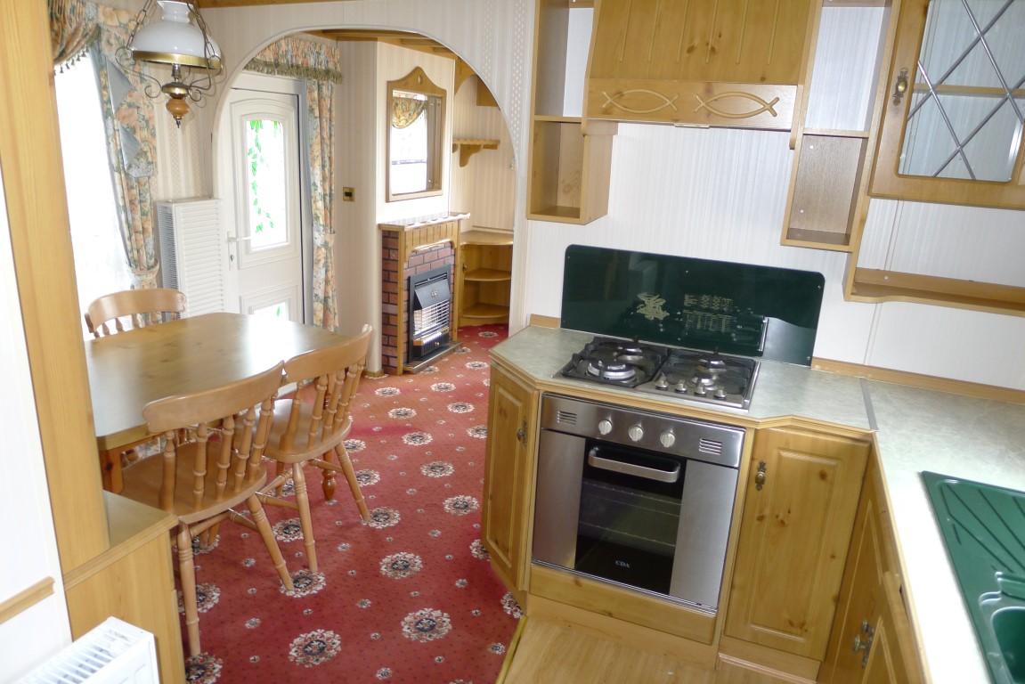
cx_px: 512
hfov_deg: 73.7
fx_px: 683
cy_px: 342
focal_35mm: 24
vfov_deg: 53.2
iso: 160
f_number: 2
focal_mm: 5.1
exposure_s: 1/60
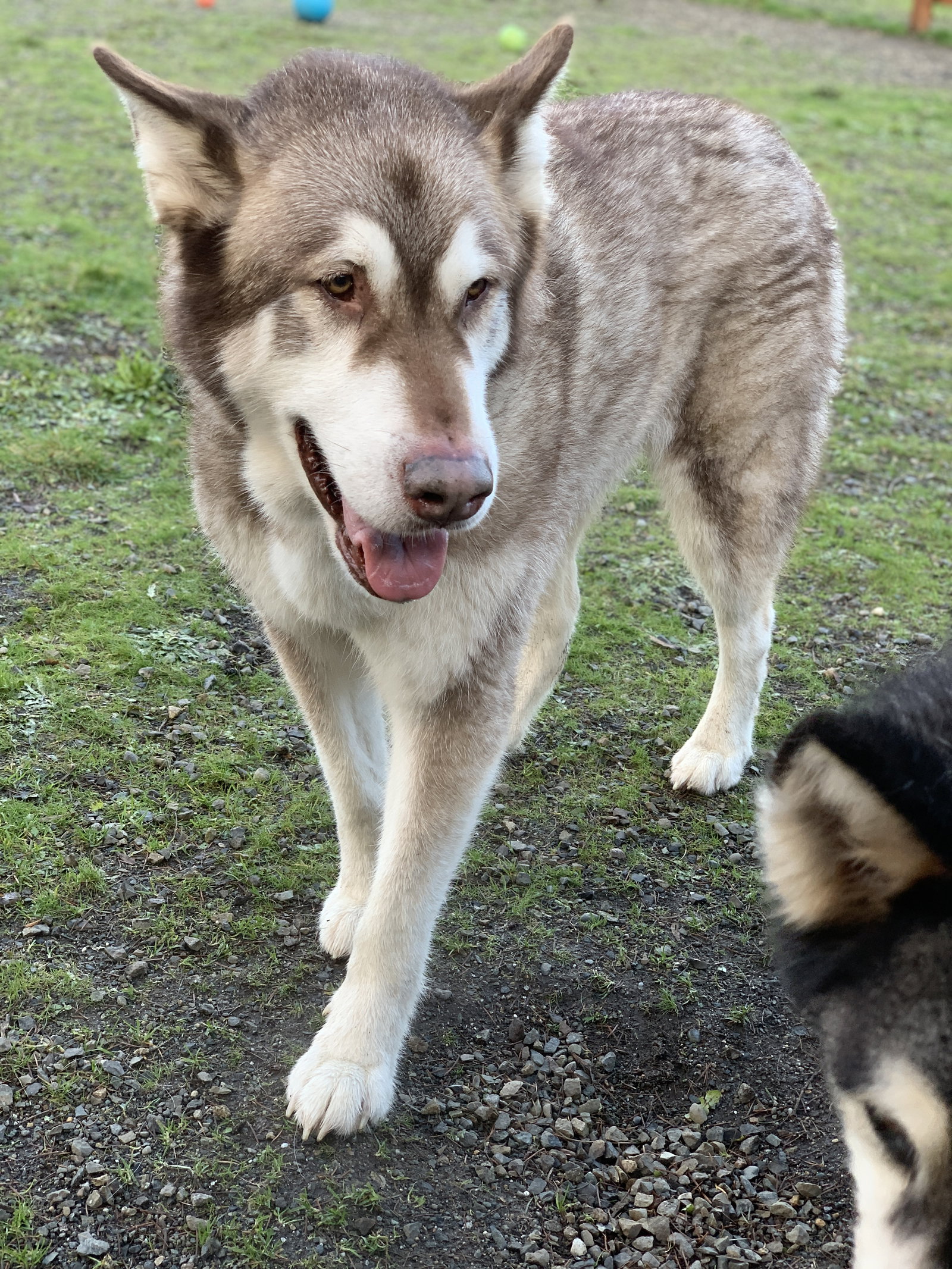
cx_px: 476
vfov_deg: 36.8
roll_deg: -5.5
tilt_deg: -21.8
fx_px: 1907
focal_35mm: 52
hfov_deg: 28.0
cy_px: 634
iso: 50
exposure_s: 1/122
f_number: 2.4
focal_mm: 6
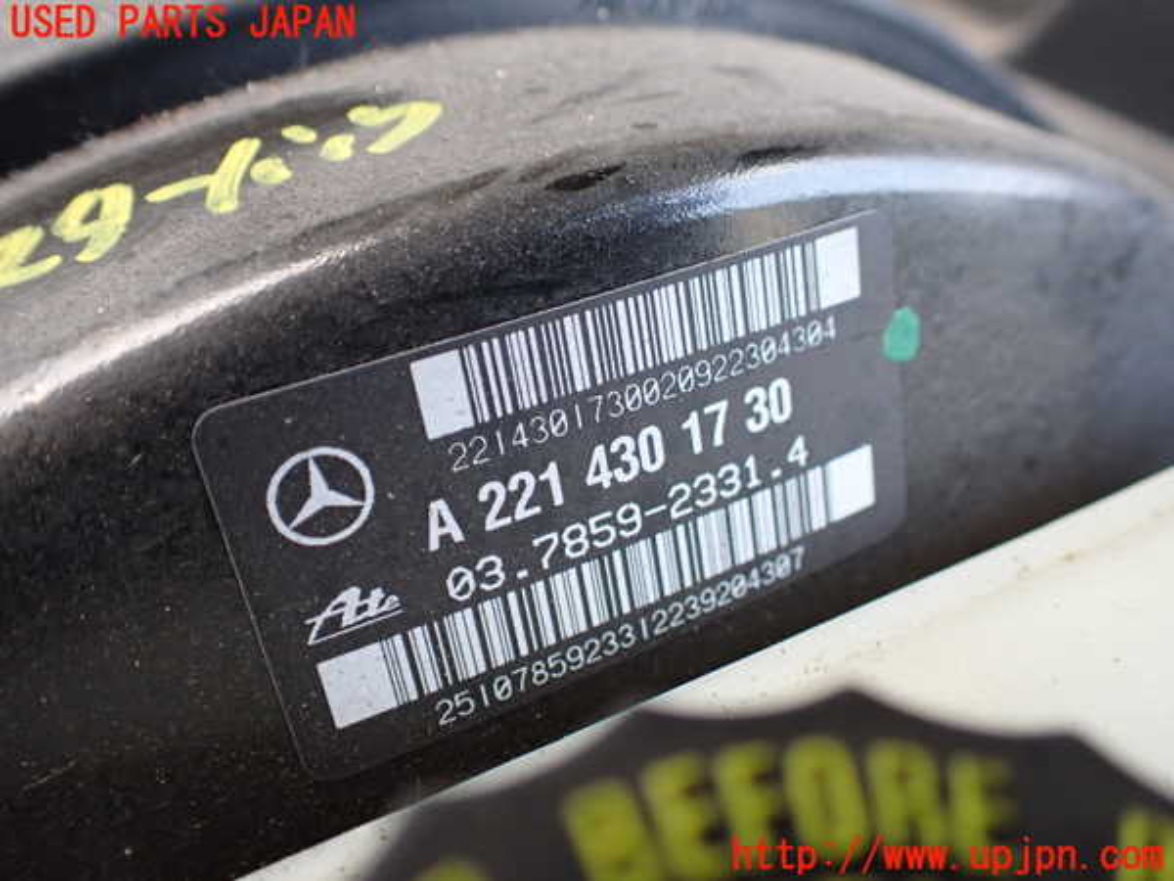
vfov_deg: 46.8
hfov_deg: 60.0
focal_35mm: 30
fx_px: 1017
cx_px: 587
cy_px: 440
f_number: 2.3
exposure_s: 1/125
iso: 320
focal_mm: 5.4
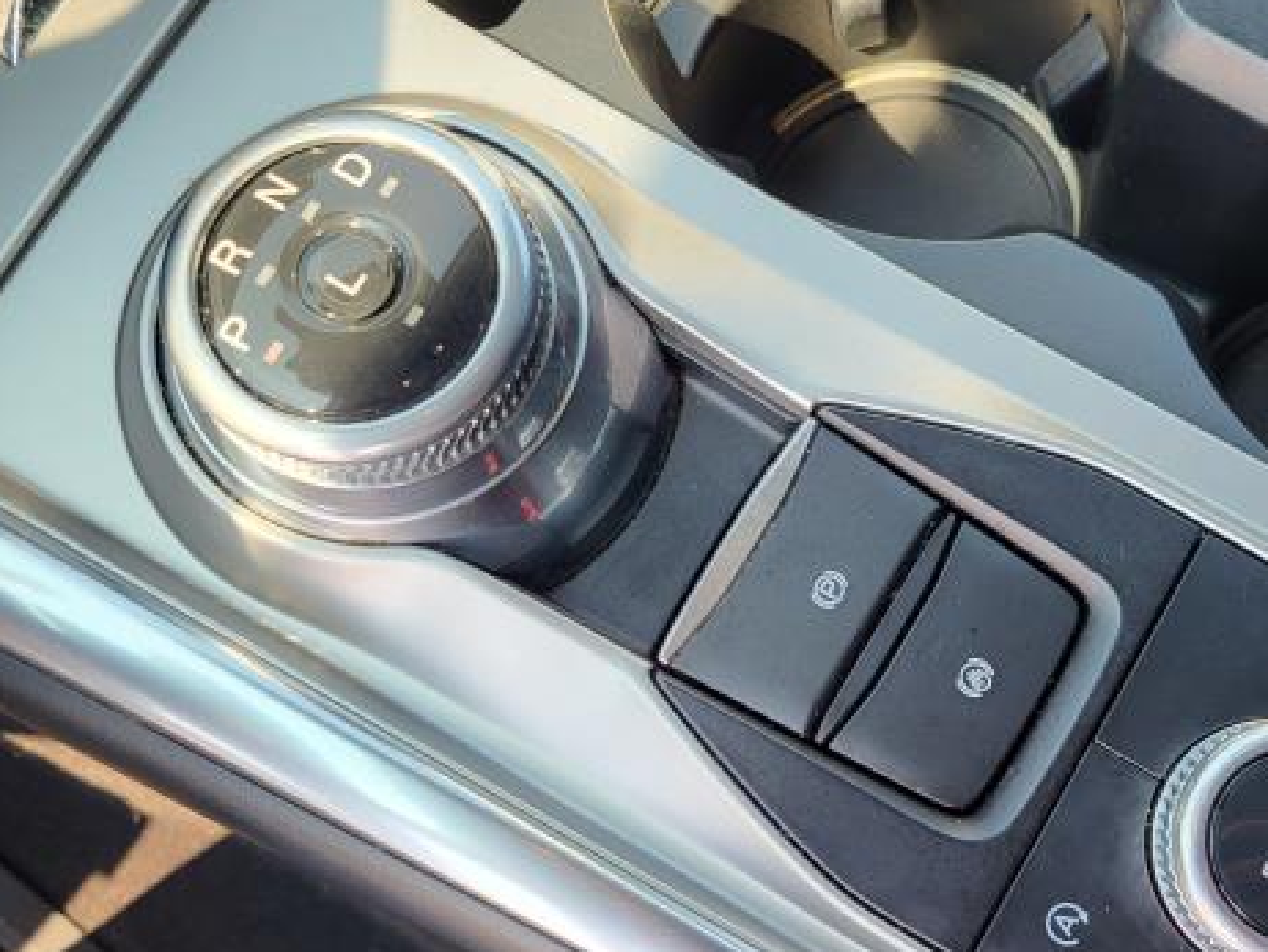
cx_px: 829
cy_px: 628
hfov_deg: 50.5
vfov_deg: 39.3
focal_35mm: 36
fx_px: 1319
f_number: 1.8
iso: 40
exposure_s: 1/171
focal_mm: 5.4
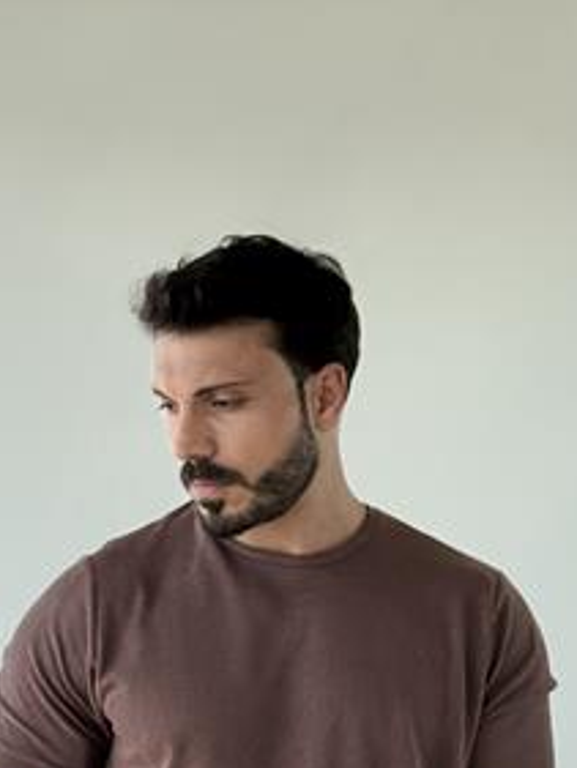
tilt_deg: +1.9
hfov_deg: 16.2
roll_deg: -0.3
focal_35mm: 91
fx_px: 2021
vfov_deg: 21.0
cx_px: 238
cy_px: 701
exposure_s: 1/415
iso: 80
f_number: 1.78
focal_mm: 6.76
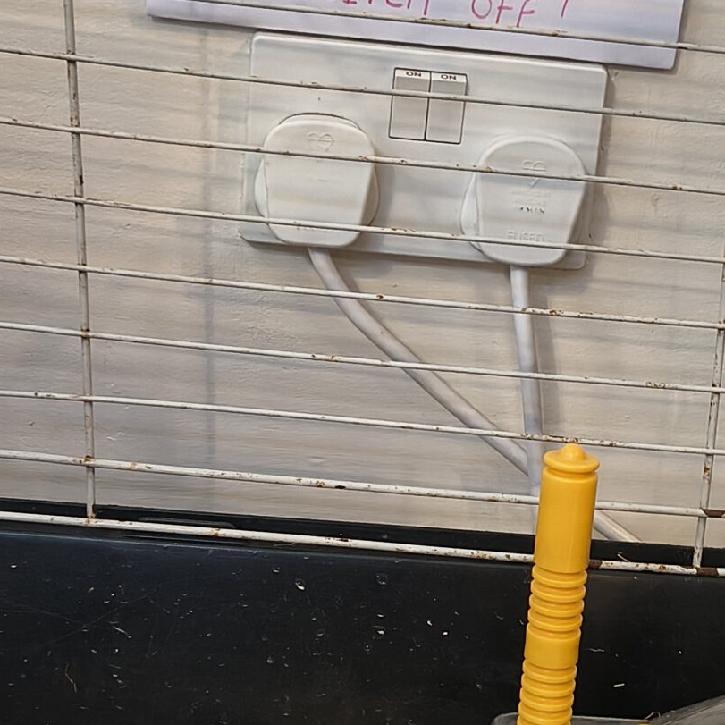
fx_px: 1588
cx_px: 525
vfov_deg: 25.6
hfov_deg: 25.5
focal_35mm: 67
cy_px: 461
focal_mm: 5.56
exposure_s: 1/50
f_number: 1.8
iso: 1557
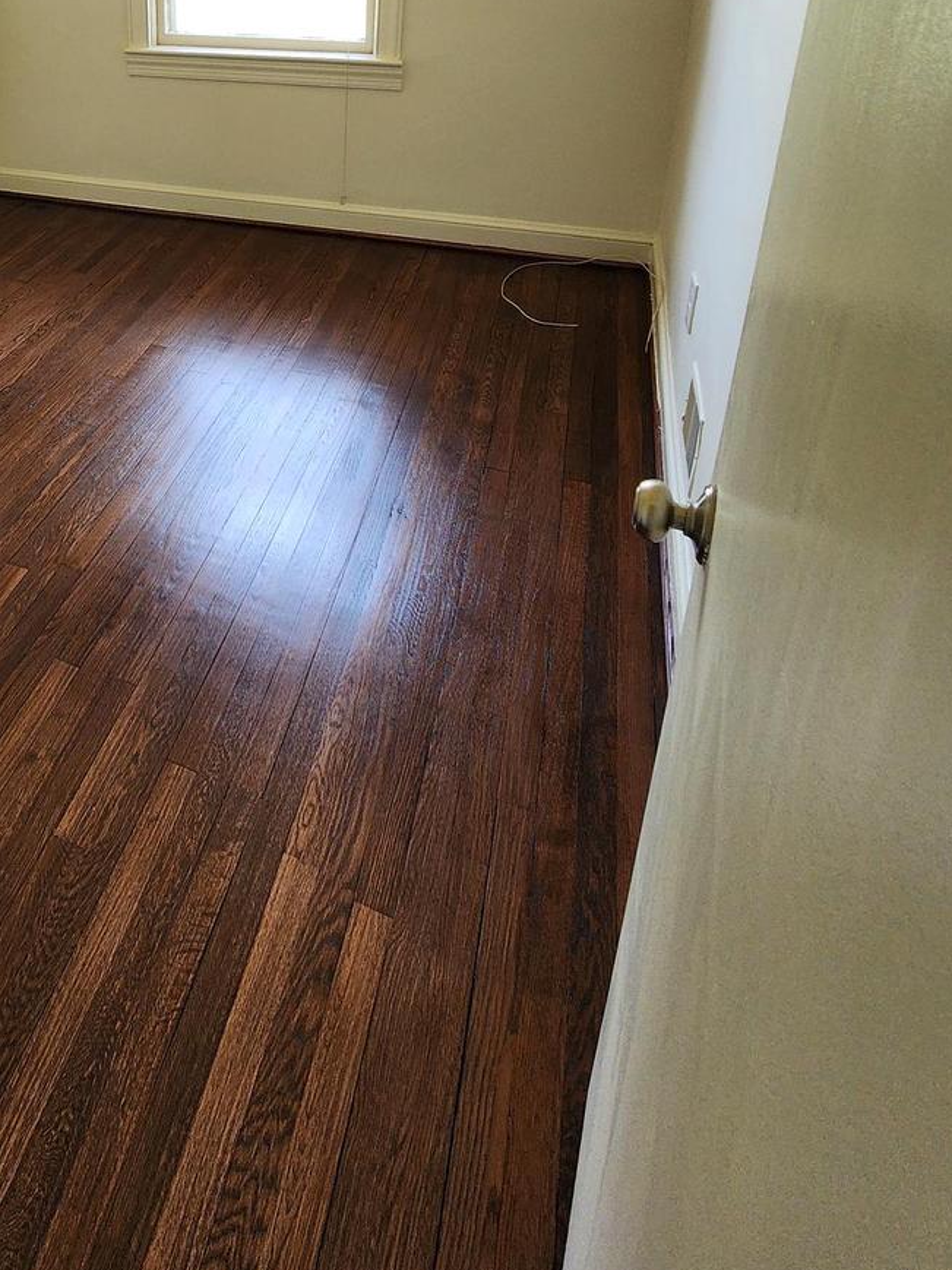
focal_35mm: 23
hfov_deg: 52.6
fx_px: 843
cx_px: 116
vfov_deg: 63.8
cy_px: 168
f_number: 2.2
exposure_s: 1/60
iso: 160
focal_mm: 2.2
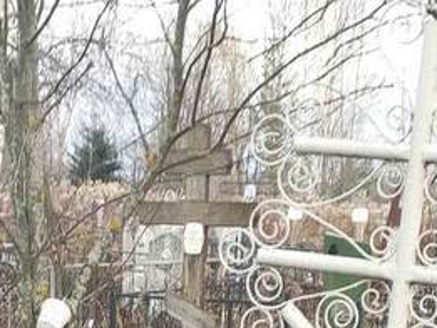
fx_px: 1288
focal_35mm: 102
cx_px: 156
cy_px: 641
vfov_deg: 12.8
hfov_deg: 19.2
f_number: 1.75
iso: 112
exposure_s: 1/107
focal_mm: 4.77
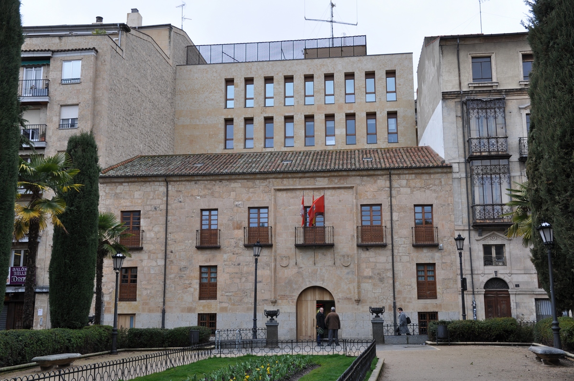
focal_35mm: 42
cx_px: 287
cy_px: 190
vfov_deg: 31.8
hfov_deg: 46.4
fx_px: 669
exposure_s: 1/200
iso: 200
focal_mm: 28
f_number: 7.1
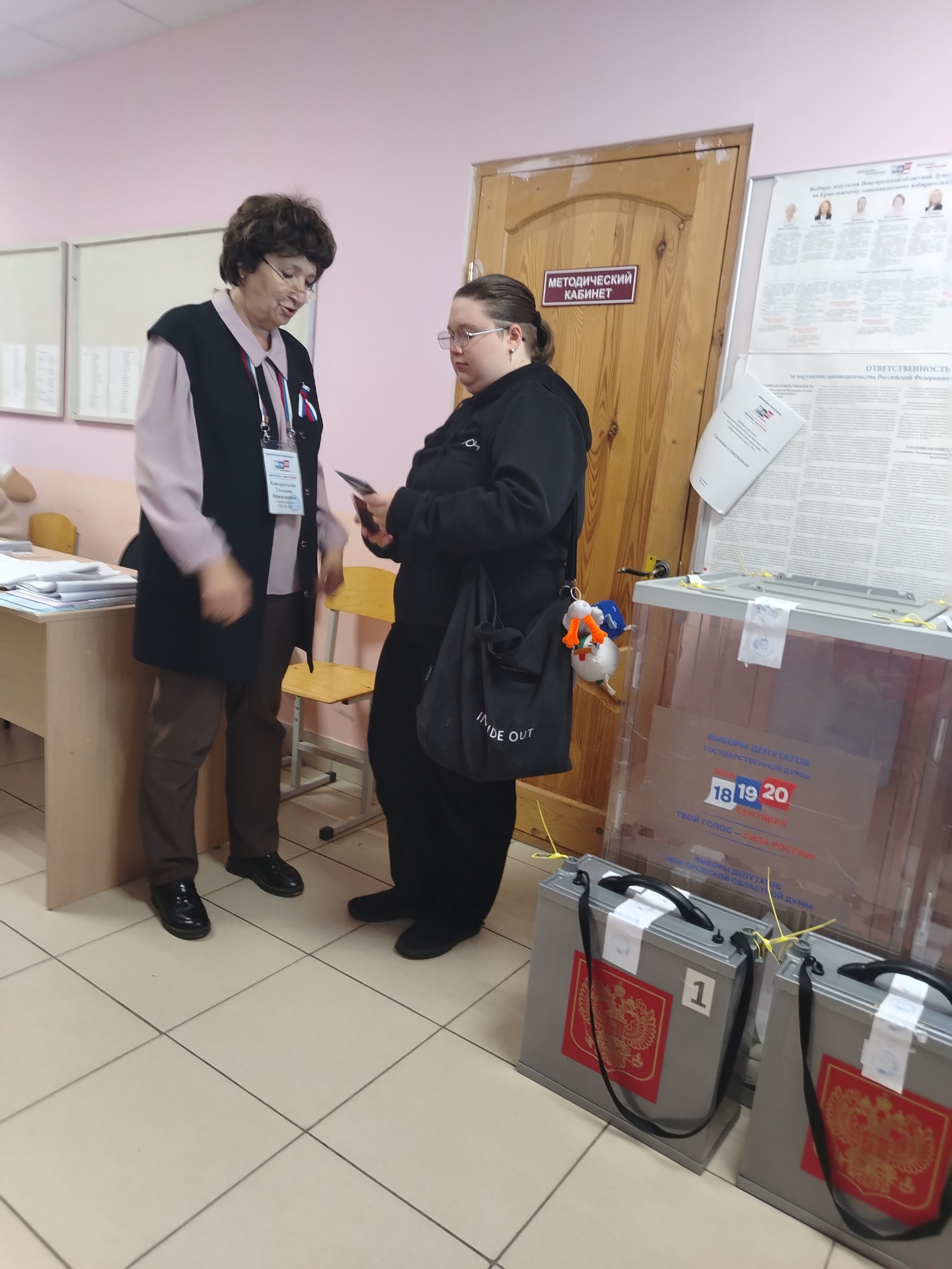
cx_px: 476
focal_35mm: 24
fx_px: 880
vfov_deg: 71.6
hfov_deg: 56.8
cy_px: 634
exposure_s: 1/25
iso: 765
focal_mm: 5.25
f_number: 1.75
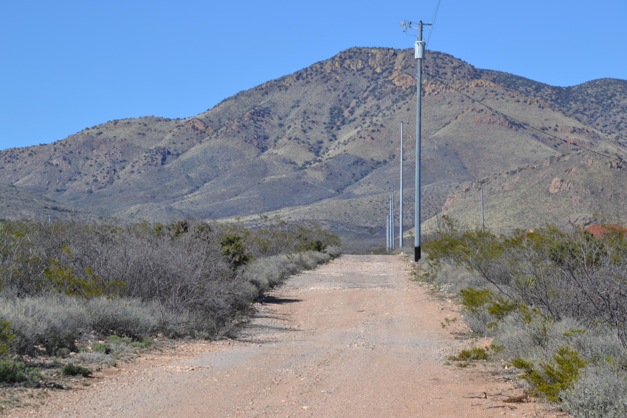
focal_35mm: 138
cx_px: 314
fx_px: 2403
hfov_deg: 14.9
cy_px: 209
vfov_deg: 9.9
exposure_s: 1/250
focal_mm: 92
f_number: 8
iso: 100
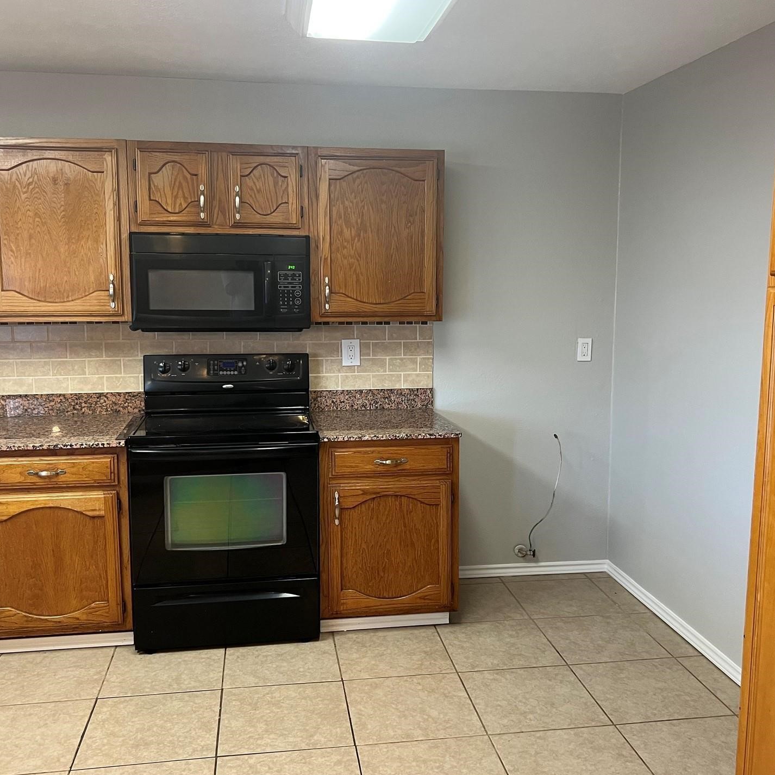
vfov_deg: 49.7
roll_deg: -0.4
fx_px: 836
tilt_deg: -8.1
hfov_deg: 49.7
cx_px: 383
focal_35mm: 33
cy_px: 383
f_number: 1.5
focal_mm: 5.7
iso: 200
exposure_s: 1/60
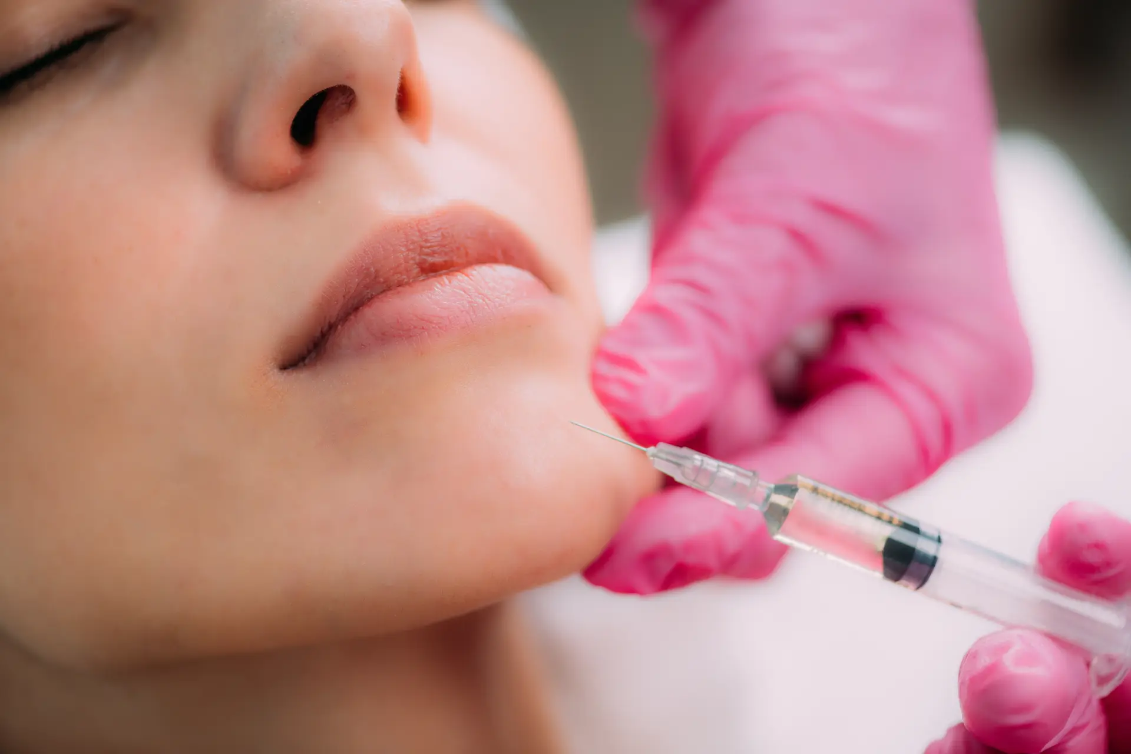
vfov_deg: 13.0
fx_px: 3298
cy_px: 377
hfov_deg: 19.5
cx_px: 566
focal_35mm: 105
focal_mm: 105
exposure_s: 1/200
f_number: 4
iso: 64
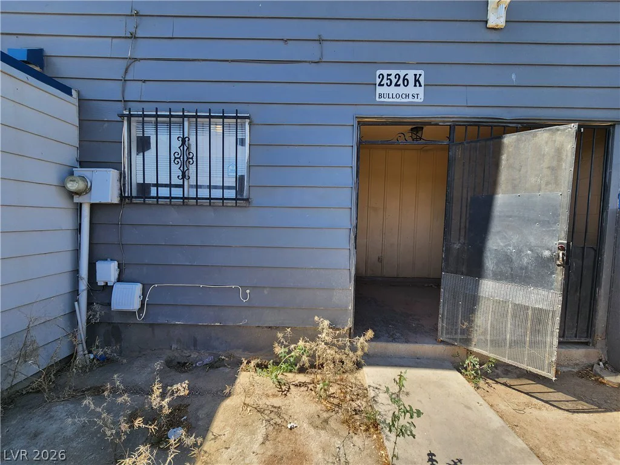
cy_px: 232
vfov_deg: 89.9
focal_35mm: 13
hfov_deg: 106.2
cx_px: 310
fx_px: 233
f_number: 2.2
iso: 50
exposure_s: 1/799
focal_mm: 2.2
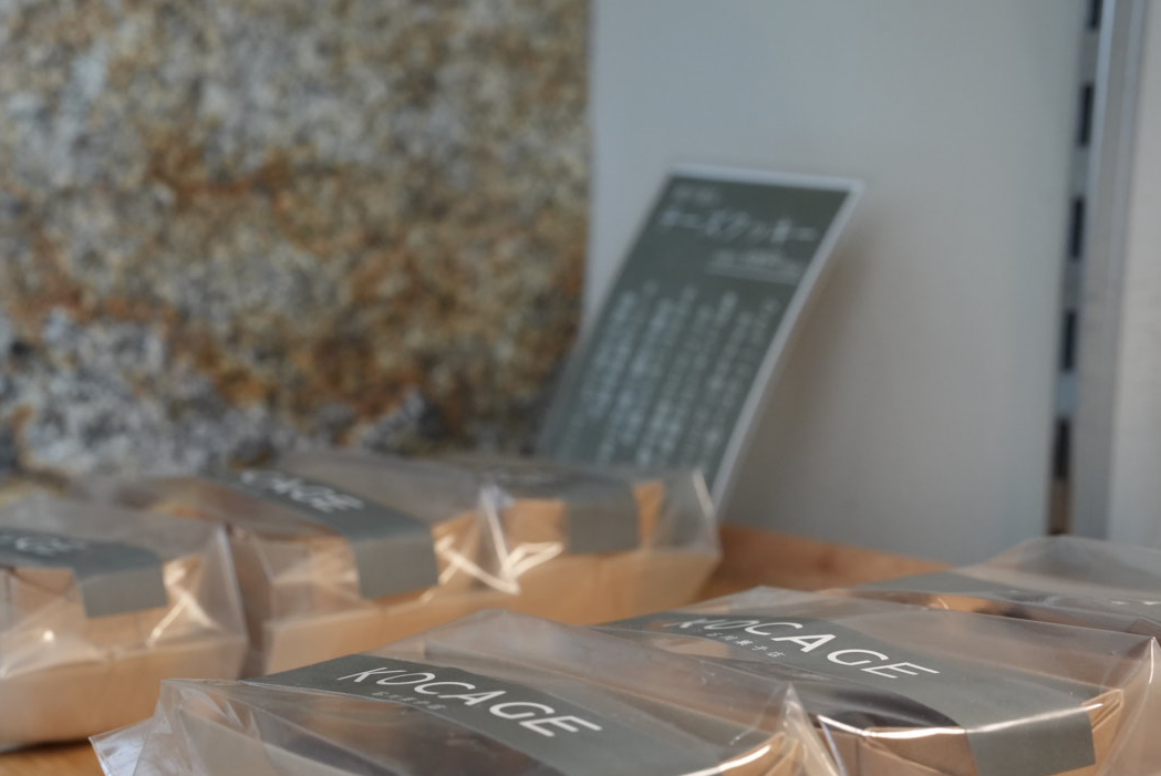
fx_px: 2485
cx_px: 298
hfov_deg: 26.0
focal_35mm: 77
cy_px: 504
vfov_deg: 17.7
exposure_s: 1/50
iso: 1600
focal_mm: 50
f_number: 8
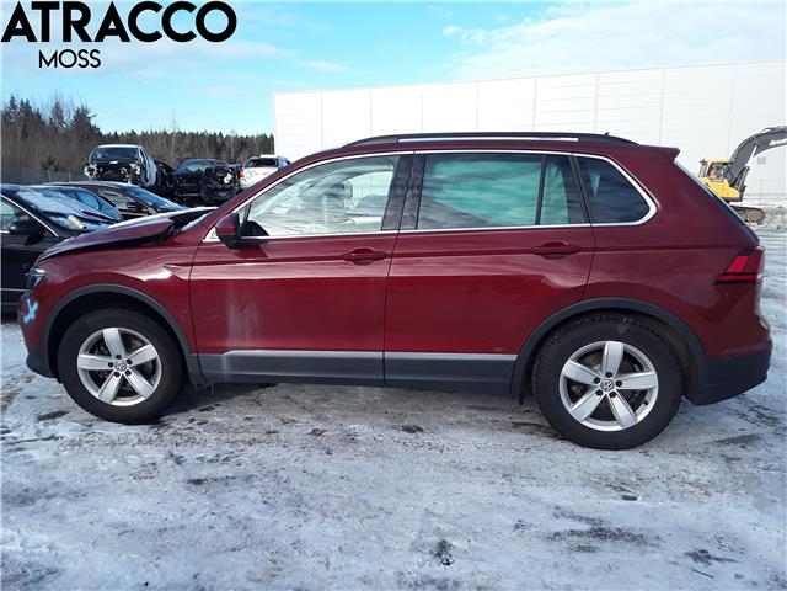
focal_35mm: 28
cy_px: 296
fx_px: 637
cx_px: 394
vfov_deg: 49.7
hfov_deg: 63.4
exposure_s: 1/734
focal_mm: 2.91
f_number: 1.9
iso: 40
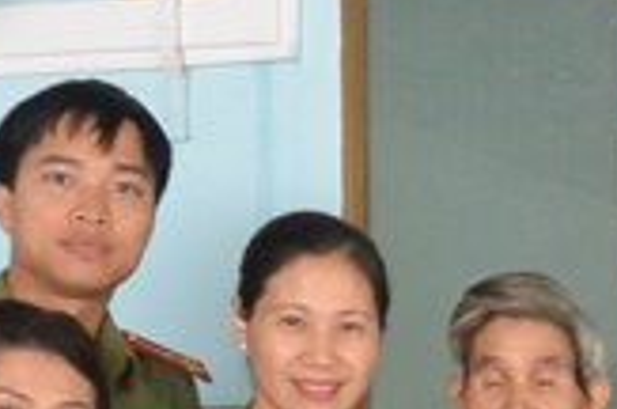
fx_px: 2908
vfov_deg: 7.9
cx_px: 1033
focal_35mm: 170
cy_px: 649
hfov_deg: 11.4
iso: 800
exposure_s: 1/30
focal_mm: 10
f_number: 3.5
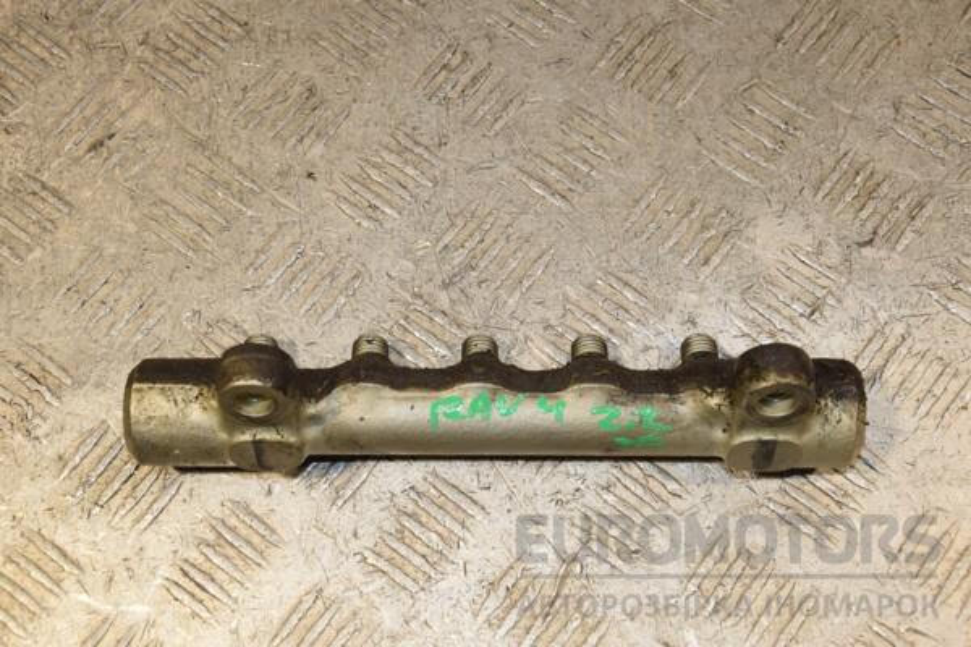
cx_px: 486
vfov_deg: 23.8
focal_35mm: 57
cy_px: 324
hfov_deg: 35.1
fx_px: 1537
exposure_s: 1/200
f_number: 8
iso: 800
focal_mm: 38
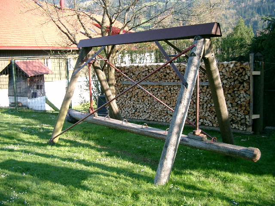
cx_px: 138
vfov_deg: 38.7
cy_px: 103
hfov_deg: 50.1
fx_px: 294
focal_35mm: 37
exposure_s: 1/320
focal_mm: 7.6
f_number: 2.6
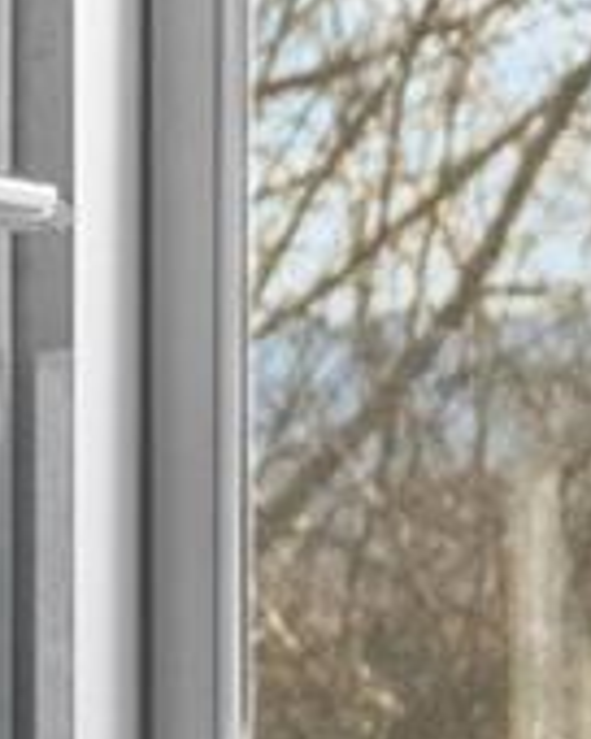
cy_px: 709
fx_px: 10036
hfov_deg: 3.1
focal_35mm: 459
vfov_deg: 4.2
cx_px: 3394
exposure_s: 1/320
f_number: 4
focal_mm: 35
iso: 125
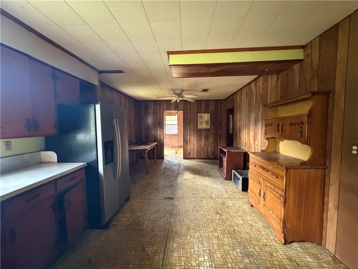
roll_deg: +1.3
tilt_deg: -2.9
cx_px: 179
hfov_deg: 102.1
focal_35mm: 14
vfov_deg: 85.7
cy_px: 134
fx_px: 145
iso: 1250
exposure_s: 1/57
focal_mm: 2.22
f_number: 2.2
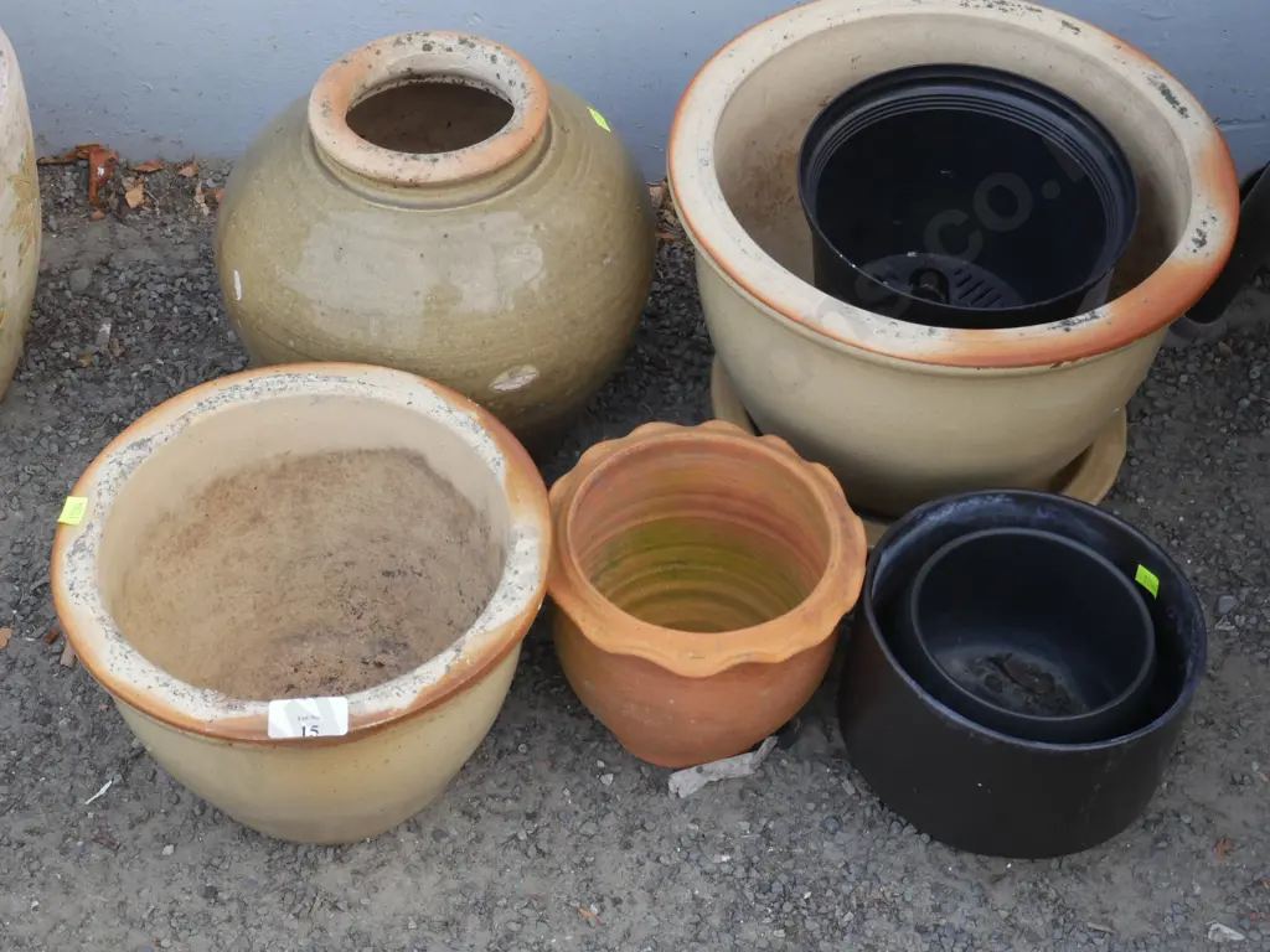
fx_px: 2128
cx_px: 635
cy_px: 476
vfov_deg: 25.2
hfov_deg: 33.2
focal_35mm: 58
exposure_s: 1/60
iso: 800
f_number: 10
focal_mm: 29
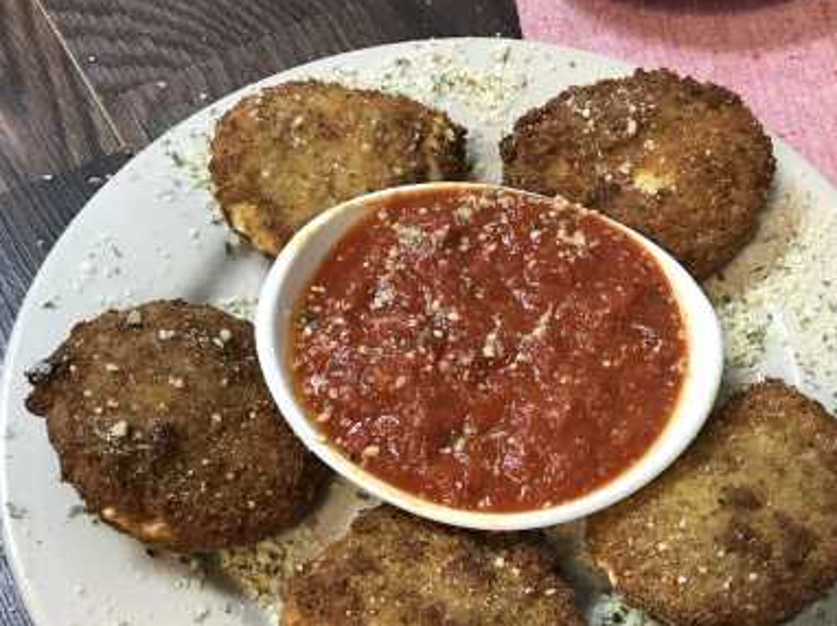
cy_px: 438
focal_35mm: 44
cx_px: 495
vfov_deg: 32.4
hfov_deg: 42.8
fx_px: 1063
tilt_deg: -62.0
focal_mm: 3.99
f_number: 1.8
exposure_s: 1/24
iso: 40
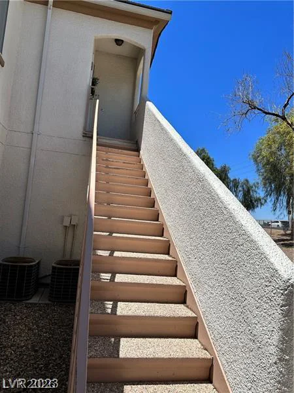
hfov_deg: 56.8
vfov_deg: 71.6
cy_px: 196
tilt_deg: +4.0
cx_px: 147
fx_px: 272
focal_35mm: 24
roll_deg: -5.4
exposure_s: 1/6211
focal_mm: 6.86
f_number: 1.78
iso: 80
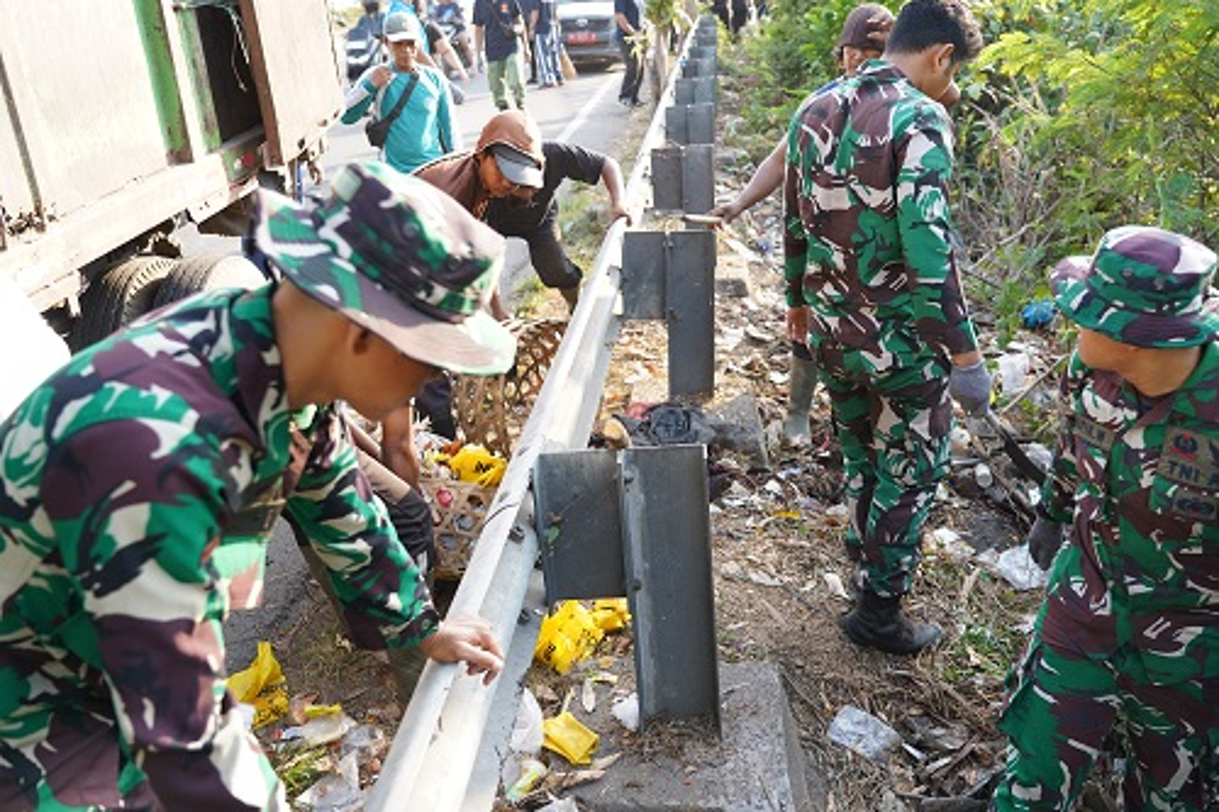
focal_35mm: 30
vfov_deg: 43.6
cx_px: 610
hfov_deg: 61.9
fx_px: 1015
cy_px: 406
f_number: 4
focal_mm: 30
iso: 250
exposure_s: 1/160
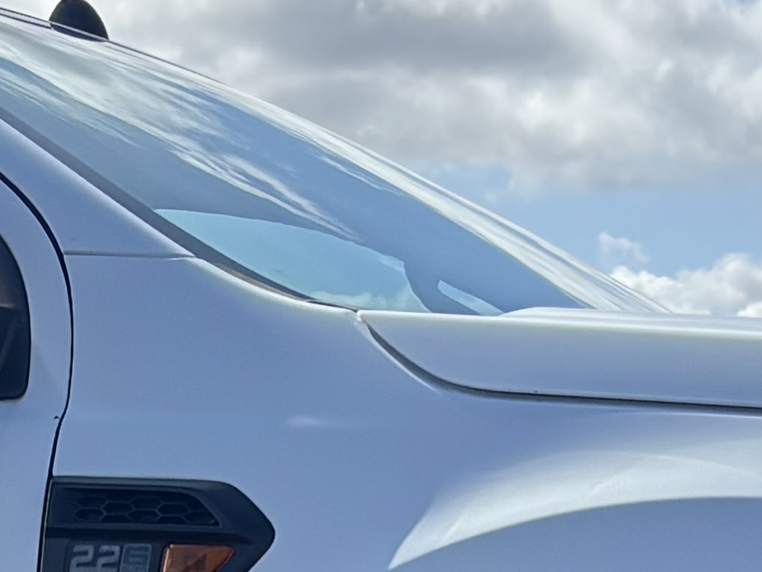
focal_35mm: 161
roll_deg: -0.5
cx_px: 4
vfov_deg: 8.8
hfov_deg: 12.1
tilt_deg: -8.9
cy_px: 1101
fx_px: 3545
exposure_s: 1/3534
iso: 50
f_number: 1.6
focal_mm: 5.96
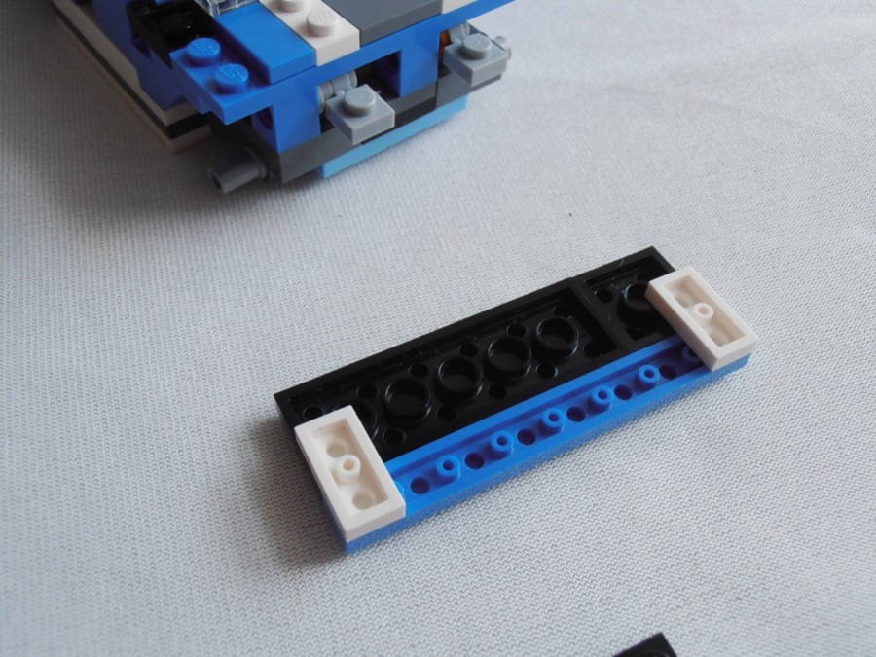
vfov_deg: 38.7
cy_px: 328
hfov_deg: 50.1
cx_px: 438
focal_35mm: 37
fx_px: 936
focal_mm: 6.61
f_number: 3.9
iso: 80
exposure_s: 1/160
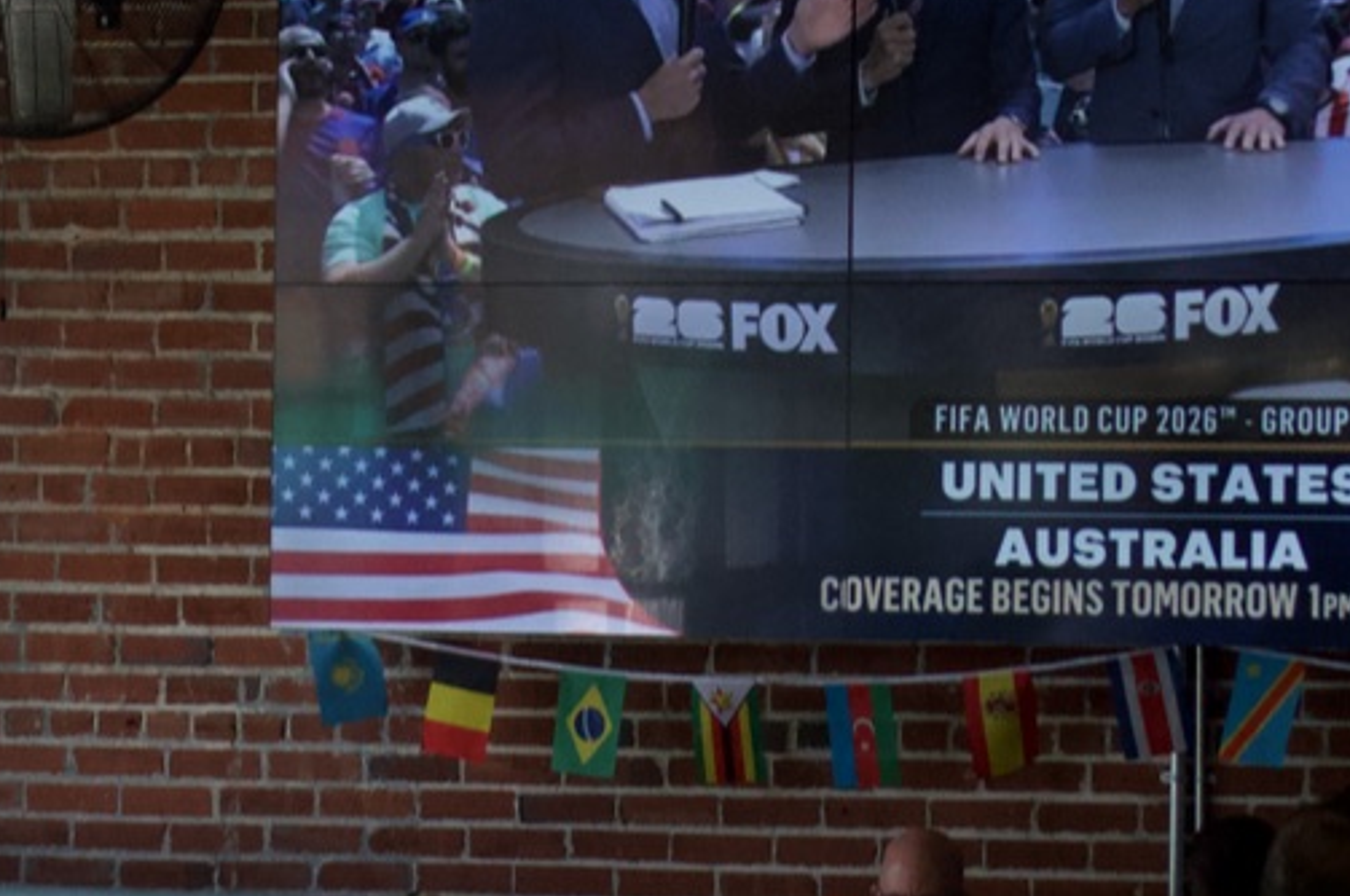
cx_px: 451
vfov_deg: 7.6
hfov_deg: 11.5
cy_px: 283
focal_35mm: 179
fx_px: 6704
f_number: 4.5
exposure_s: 1/250
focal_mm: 30
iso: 800
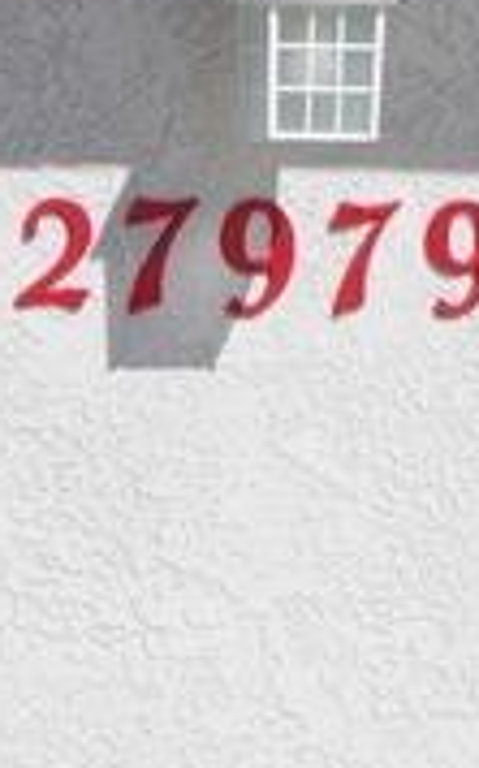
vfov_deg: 9.2
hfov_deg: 5.3
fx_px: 4791
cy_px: 442
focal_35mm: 229
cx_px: -1195
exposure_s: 1/160
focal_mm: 26.25
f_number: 11
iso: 200
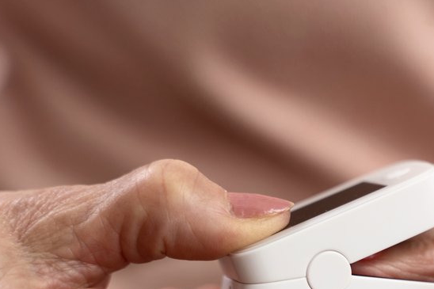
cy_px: 255
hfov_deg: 14.3
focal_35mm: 142
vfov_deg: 9.6
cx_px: 405
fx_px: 1711
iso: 200
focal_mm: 72
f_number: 2.8
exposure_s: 1/160
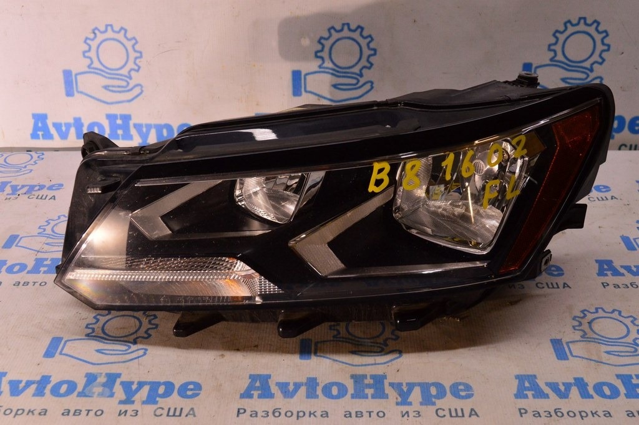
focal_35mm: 46
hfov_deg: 42.4
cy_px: 212
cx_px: 320
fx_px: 825
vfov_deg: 28.9
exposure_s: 1/250
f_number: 8
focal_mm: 31
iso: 1600
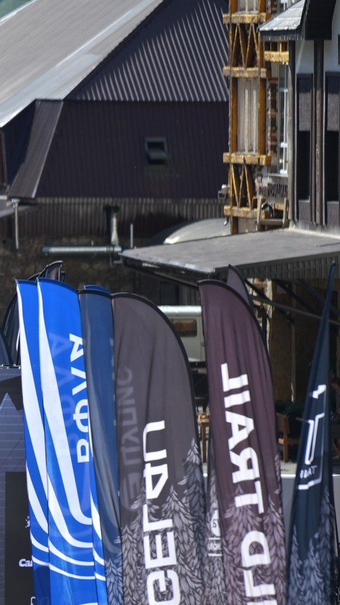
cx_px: -157
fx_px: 6682
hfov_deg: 2.9
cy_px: 523
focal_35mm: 417
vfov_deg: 5.2
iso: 80
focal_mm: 150
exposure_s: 1/1600
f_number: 2.8
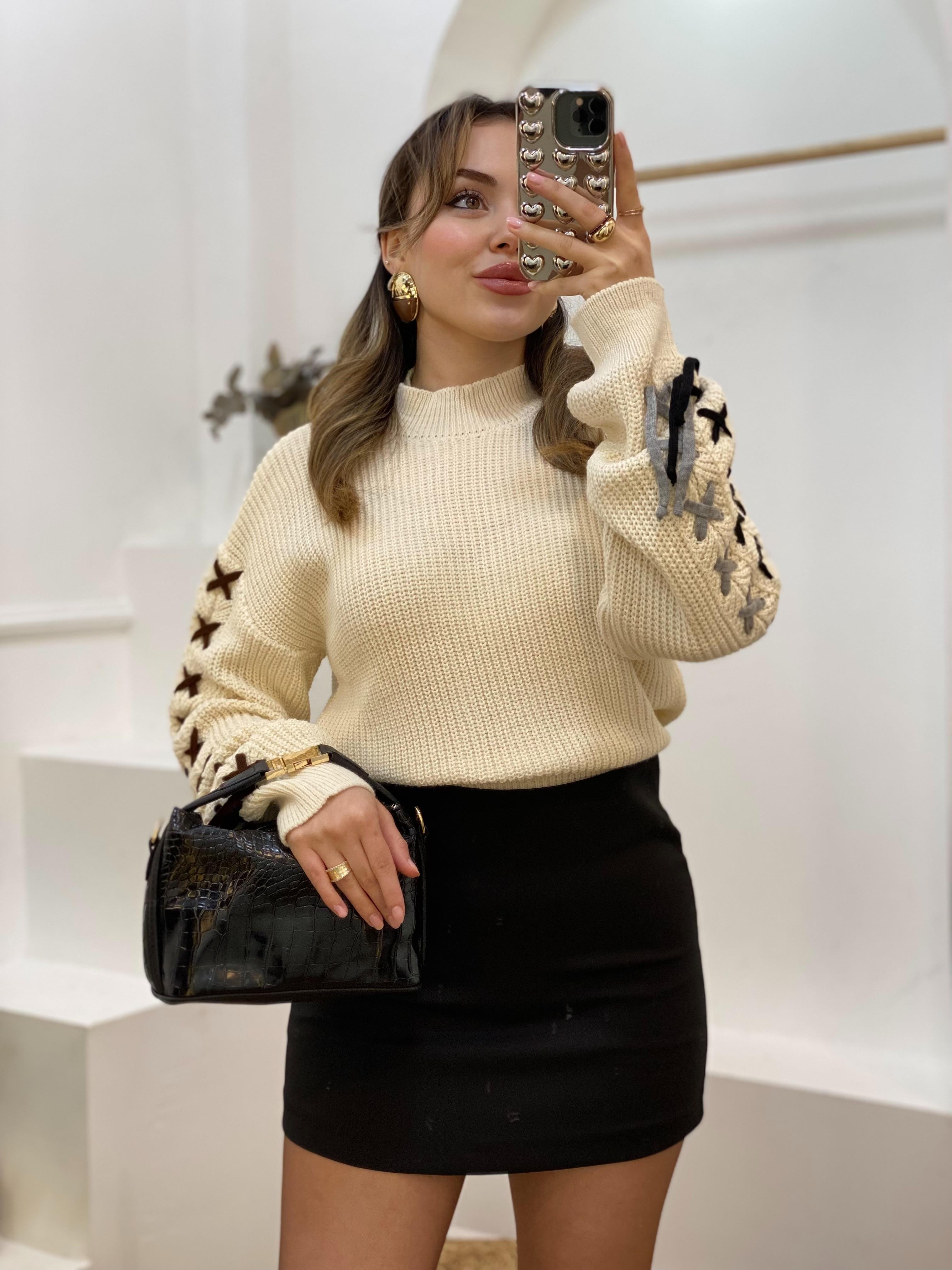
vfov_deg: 36.8
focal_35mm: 52
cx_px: 476
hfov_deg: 28.0
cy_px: 635
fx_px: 1907
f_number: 2
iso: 80
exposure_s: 1/100
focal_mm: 6
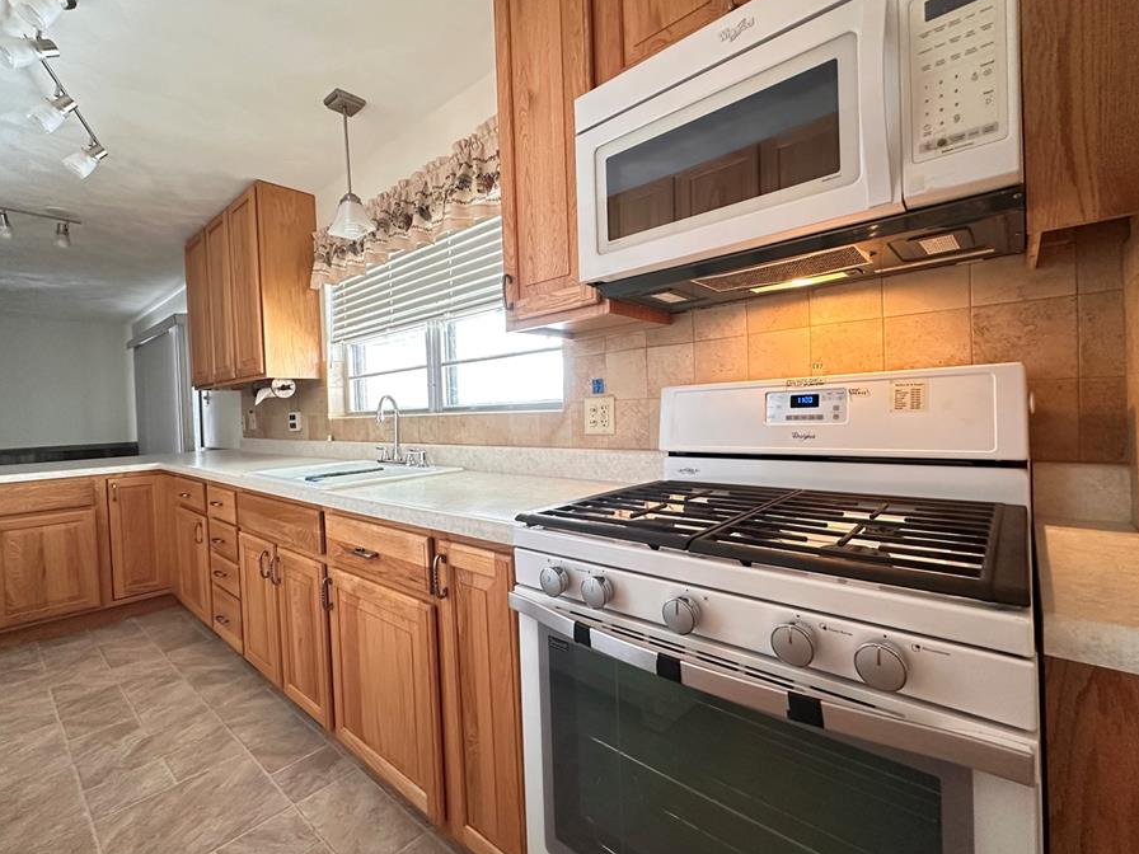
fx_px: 526
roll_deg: +1.7
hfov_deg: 94.5
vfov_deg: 78.1
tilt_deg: -0.5
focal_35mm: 16
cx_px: 568
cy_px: 418
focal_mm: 2.22
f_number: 2.2
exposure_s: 1/60
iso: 400
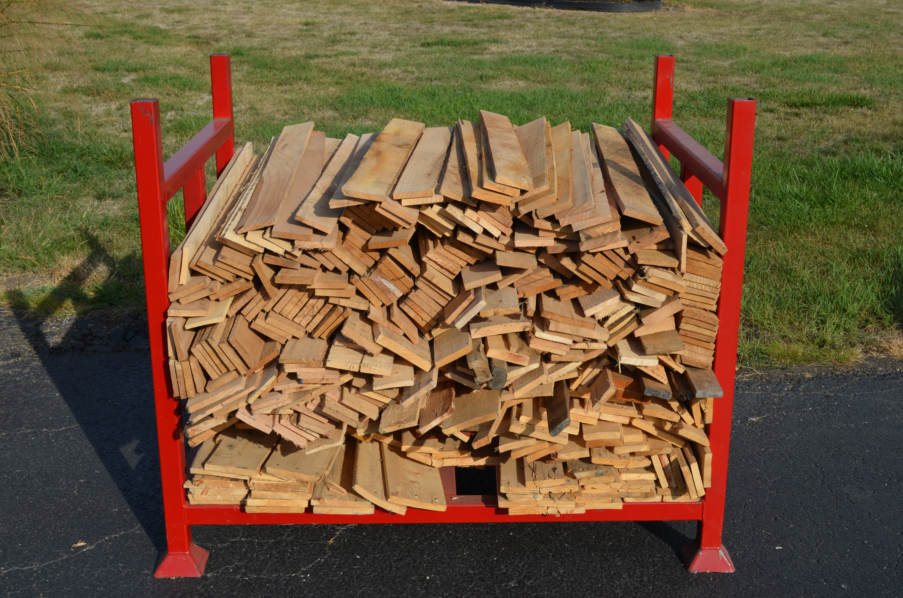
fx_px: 1202
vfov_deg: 28.0
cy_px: 299
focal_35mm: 48
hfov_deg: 41.2
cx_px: 452
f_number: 9
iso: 100
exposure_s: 1/320
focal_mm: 32
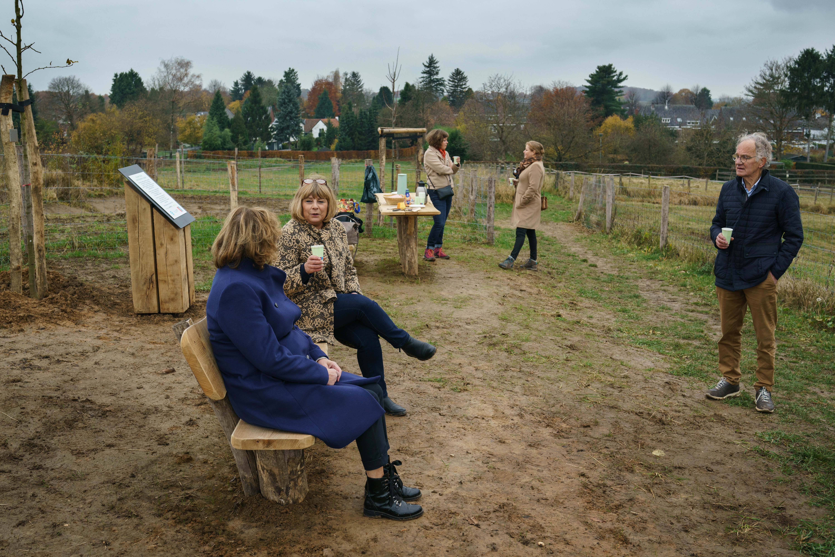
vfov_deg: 37.9
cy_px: 278
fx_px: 812
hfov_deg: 54.4
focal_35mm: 35
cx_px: 418
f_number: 5.6
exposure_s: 1/160
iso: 500
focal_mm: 35
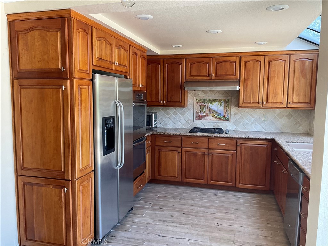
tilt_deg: -7.5
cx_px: 164
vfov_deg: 48.2
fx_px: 275
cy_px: 123
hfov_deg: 61.7
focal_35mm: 29
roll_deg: -0.2
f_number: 1.8
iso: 64
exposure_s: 1/120
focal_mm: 3
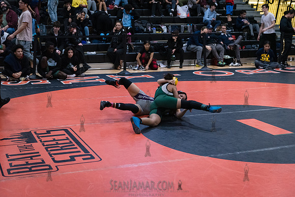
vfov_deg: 23.4
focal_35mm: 58
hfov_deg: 34.5
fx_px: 475
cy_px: 98
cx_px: 148
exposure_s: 1/640
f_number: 3.2
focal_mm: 58
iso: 8000
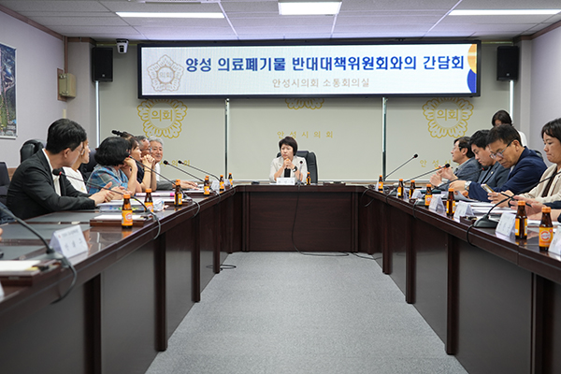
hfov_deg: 44.5
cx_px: 280
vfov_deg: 30.5
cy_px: 187
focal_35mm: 44
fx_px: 686
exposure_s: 1/50
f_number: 4.5
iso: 500
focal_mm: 44
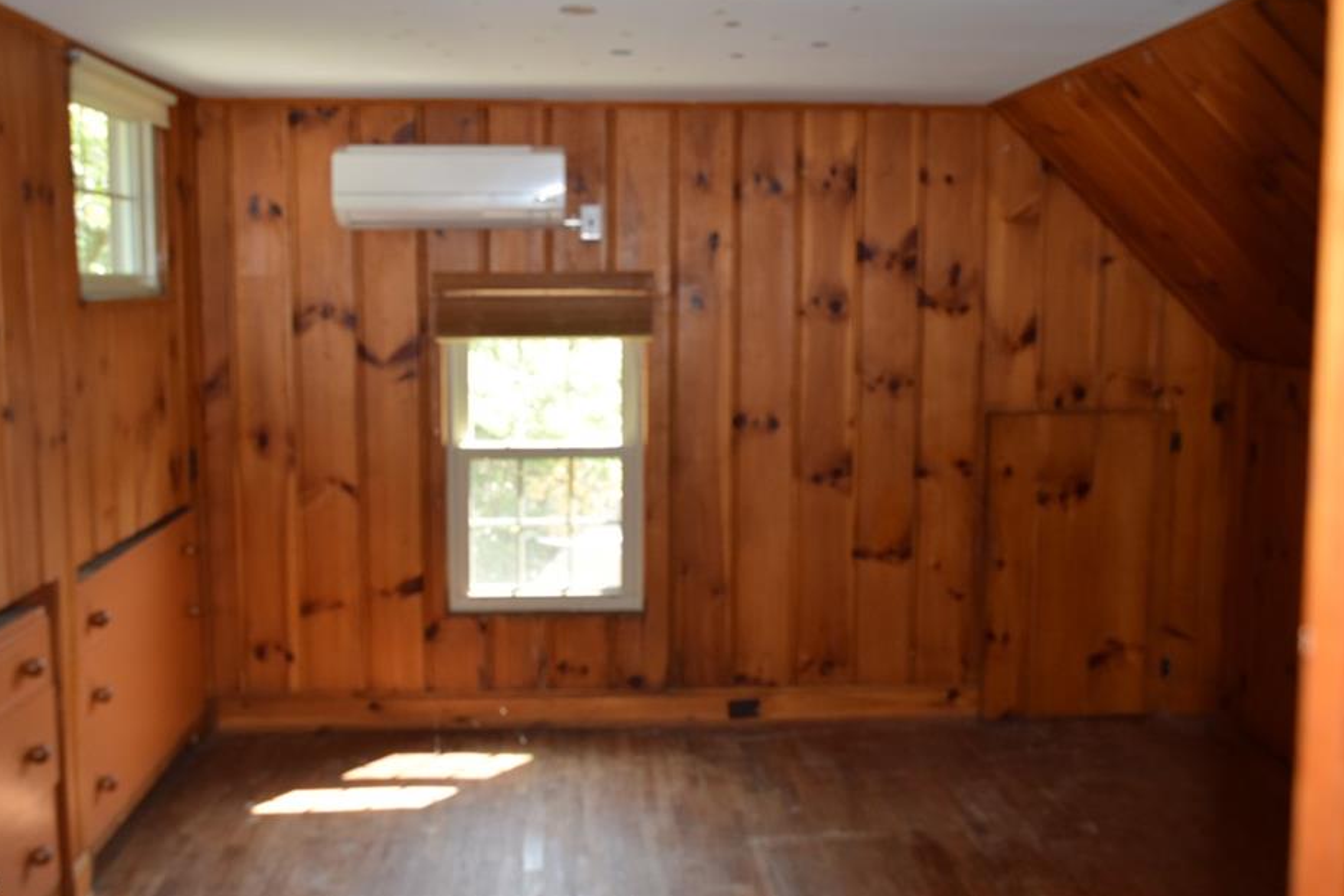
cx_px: 638
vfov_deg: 39.9
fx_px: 1232
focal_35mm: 33
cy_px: 406
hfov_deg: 57.2
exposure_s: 1/100
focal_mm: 20
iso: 800
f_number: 5
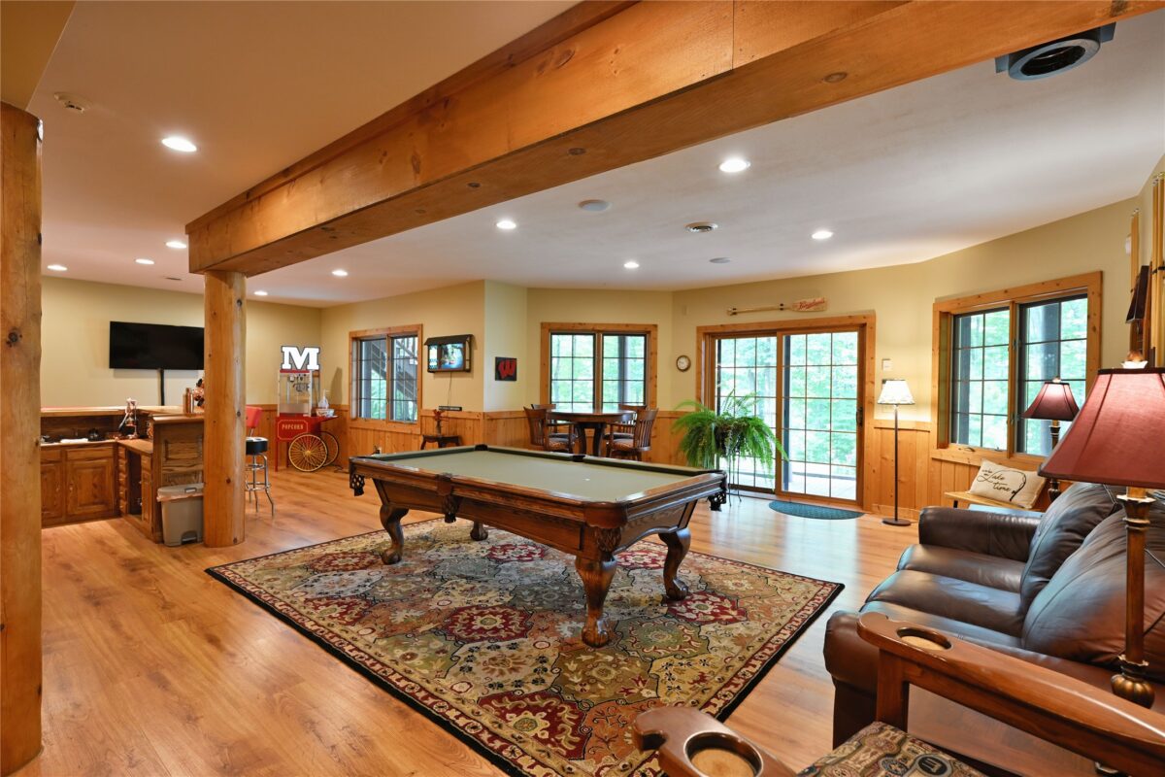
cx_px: 582
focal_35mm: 17
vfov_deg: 70.4
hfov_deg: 93.3
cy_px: 388
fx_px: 550
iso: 400
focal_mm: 17
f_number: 5.6
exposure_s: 1/10
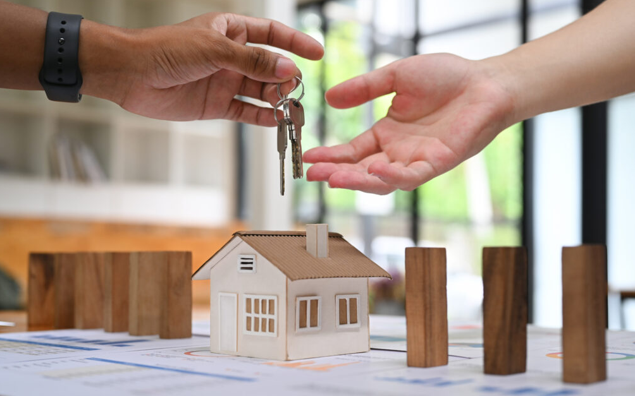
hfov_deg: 38.9
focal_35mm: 52
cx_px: 323
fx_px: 900
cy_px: 187
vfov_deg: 24.9
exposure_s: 1/160
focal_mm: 50
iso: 400
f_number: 4
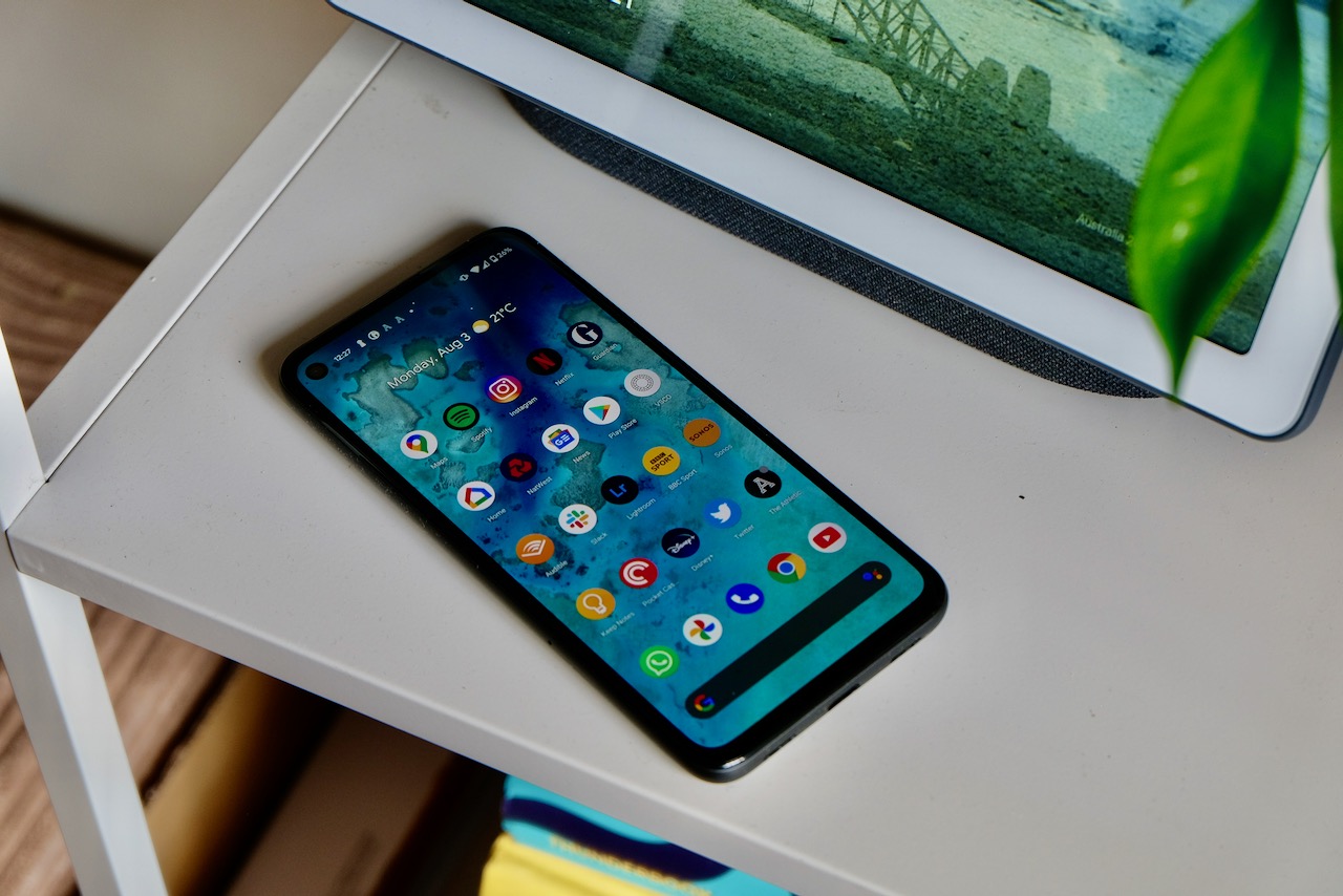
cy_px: 448
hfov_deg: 27.0
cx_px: 672
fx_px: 2798
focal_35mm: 75
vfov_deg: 18.2
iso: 500
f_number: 5.6
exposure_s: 1/60
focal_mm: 50
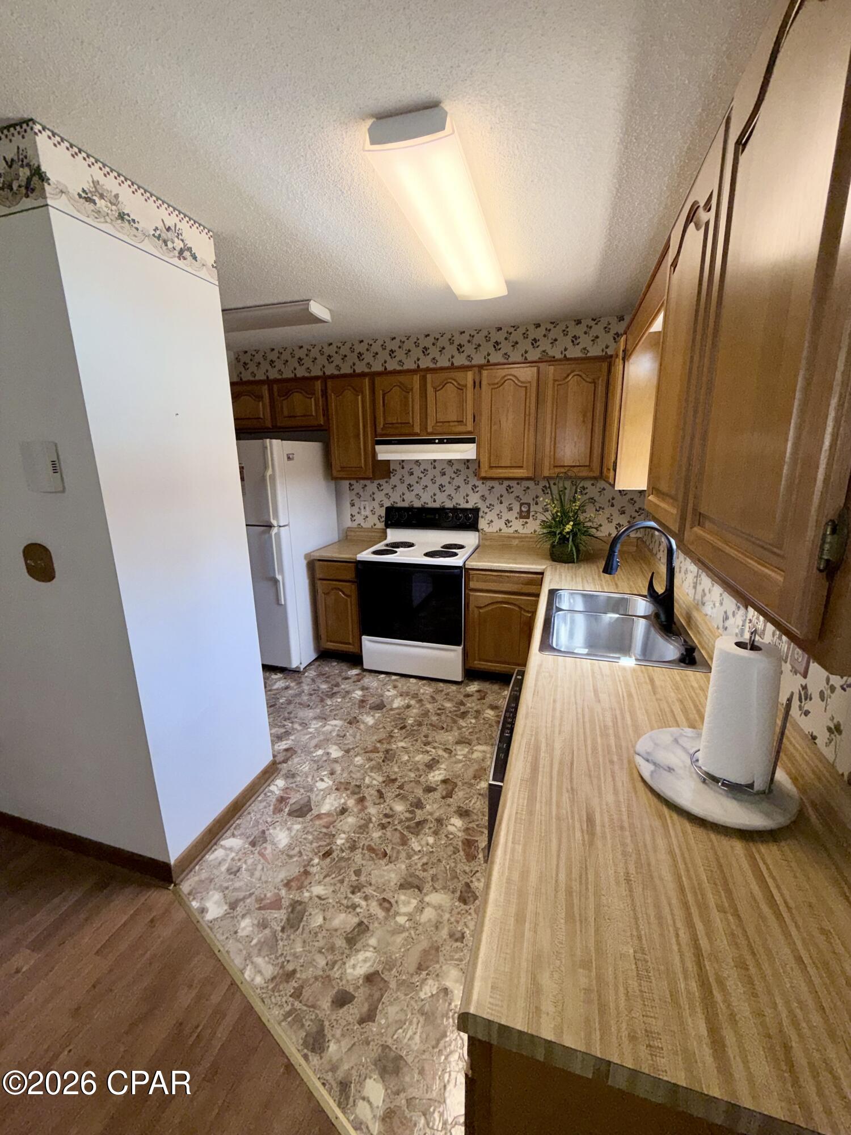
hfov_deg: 85.7
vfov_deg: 102.1
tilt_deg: -15.3
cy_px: 568
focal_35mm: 14
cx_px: 426
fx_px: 459
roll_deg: +0.7
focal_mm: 2.22
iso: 25
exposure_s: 1/120
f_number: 2.2
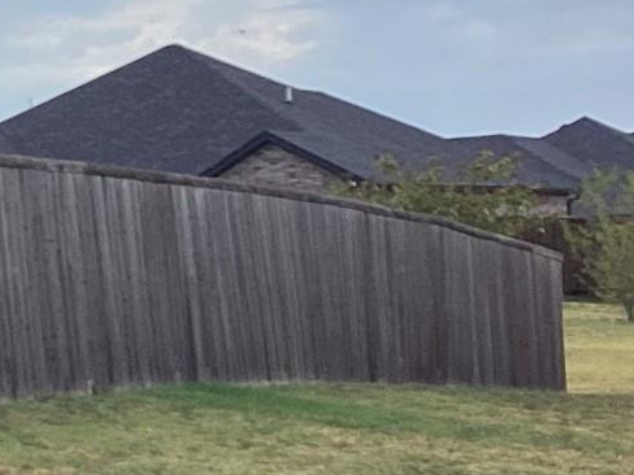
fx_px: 2381
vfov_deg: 11.4
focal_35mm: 130
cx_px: -635
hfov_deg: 13.1
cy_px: 357
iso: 25
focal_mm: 3.3
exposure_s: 1/1116
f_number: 2.4
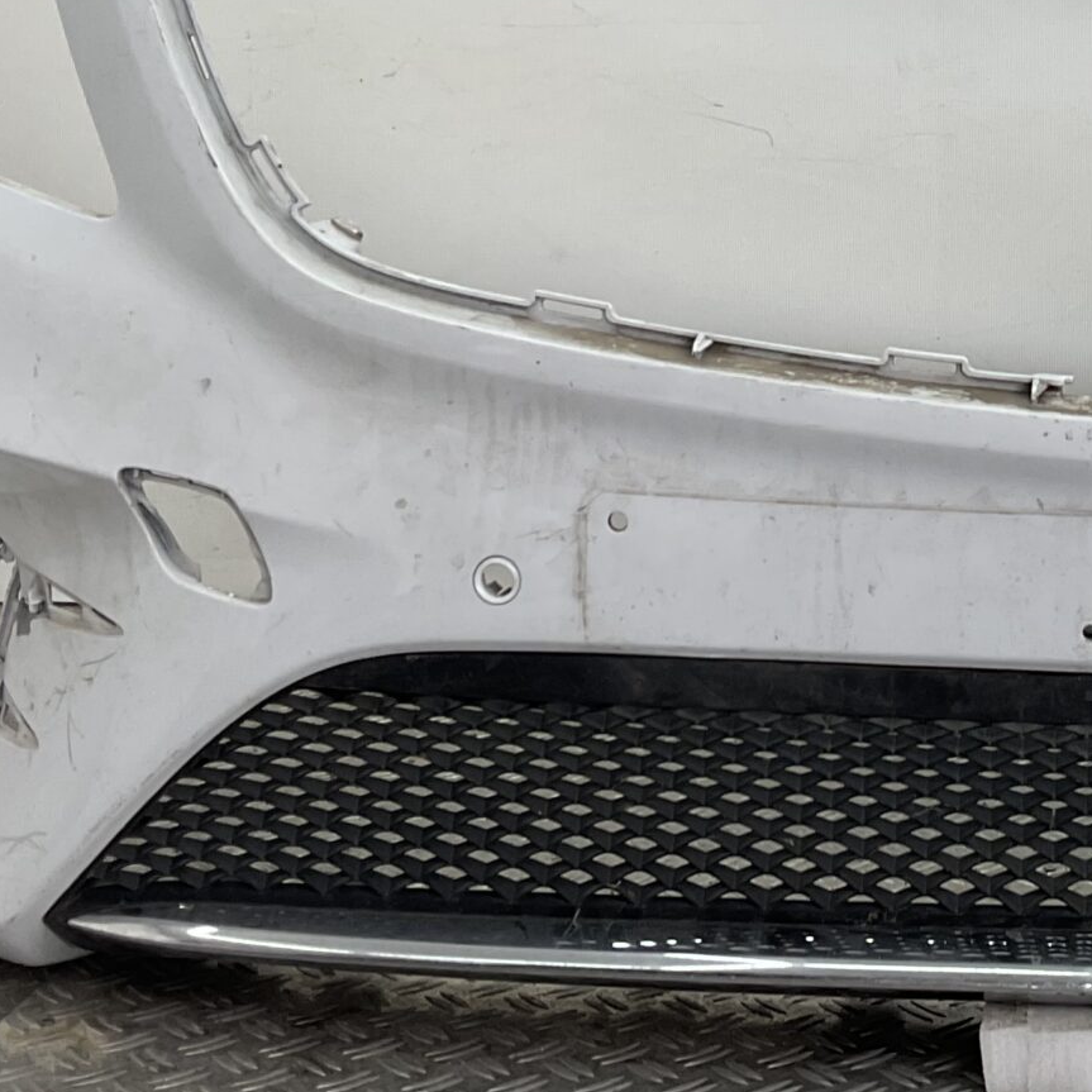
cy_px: 271
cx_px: 1088
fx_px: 2712
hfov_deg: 21.9
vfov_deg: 22.5
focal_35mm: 76
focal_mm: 3
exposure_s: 1/195
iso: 16
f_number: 1.8
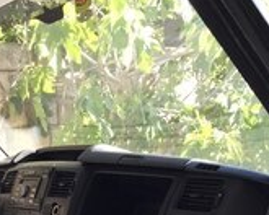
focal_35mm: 85
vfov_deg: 15.8
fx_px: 677
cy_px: 366
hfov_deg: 22.2
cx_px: 51
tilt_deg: -17.1
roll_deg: +4.1
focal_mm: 4.15
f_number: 2.2
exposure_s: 1/100
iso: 32
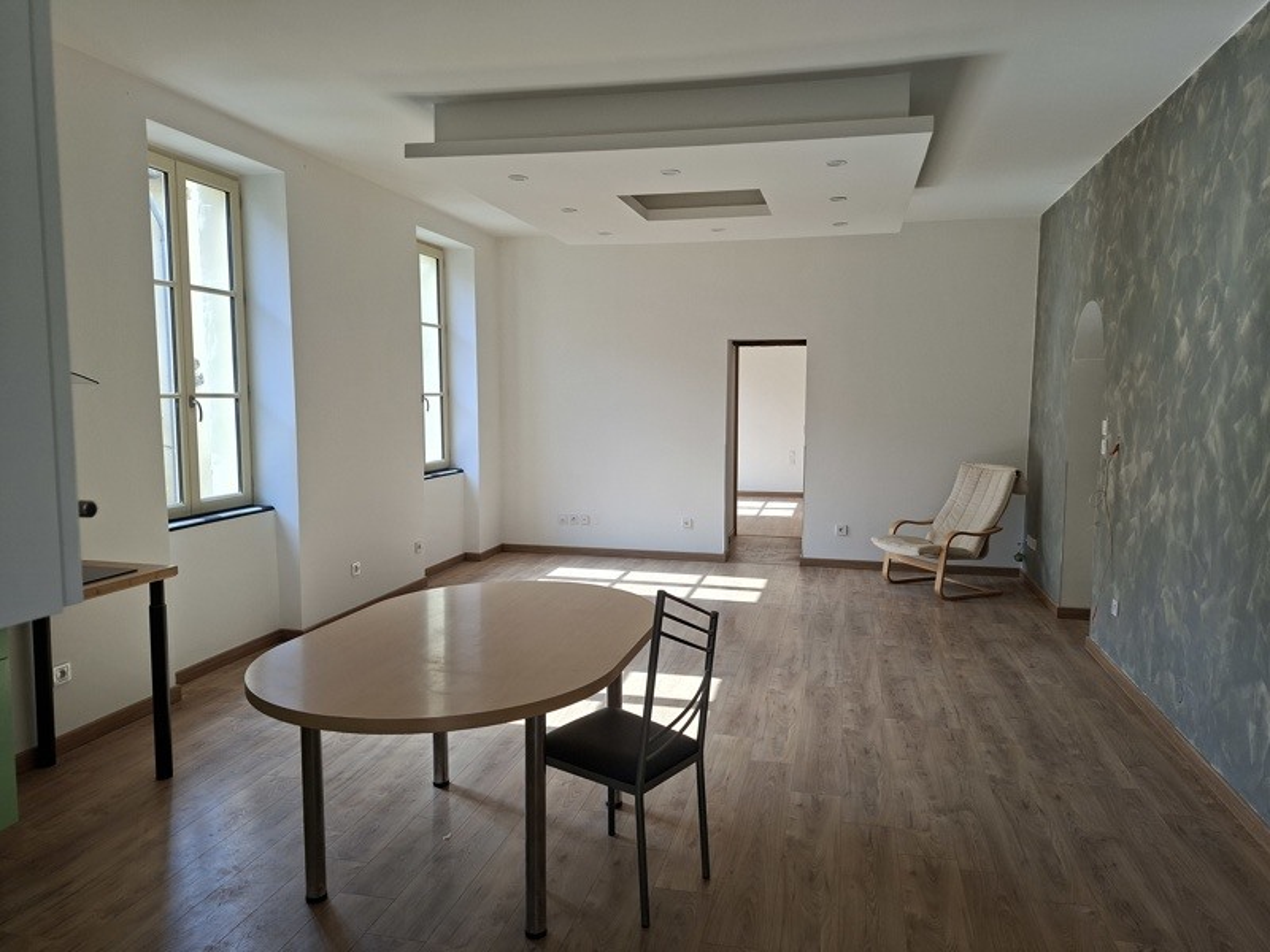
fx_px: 844
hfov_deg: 73.9
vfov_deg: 58.9
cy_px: 476
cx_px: 635
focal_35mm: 23
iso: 50
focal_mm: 5.54
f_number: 1.8
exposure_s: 1/201
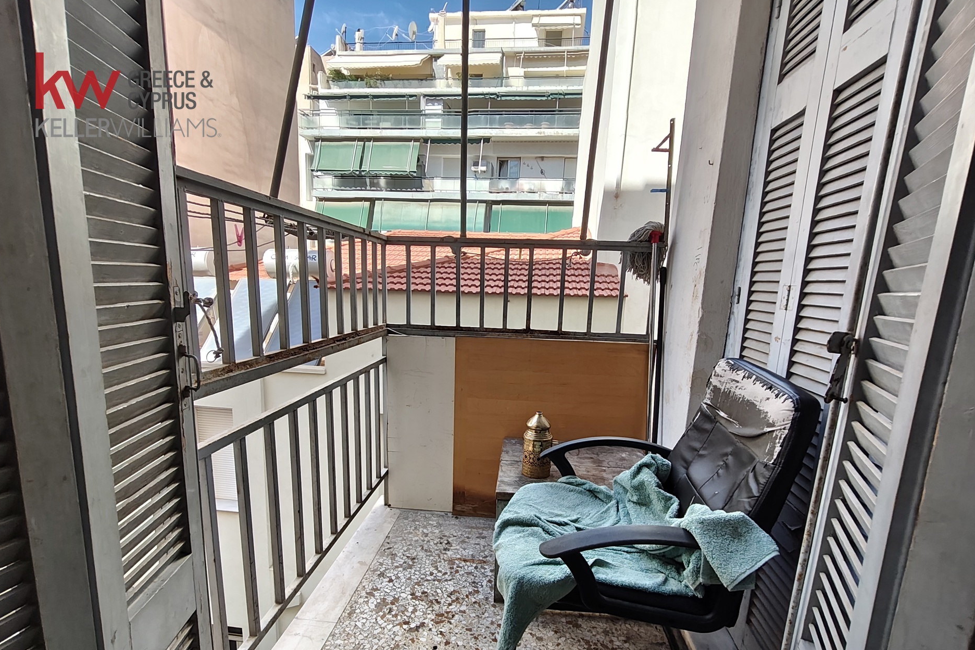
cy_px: 368
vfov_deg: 73.4
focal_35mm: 16
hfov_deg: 96.7
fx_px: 433
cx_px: 476
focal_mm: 1.67
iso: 64
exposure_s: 1/100
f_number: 2.2
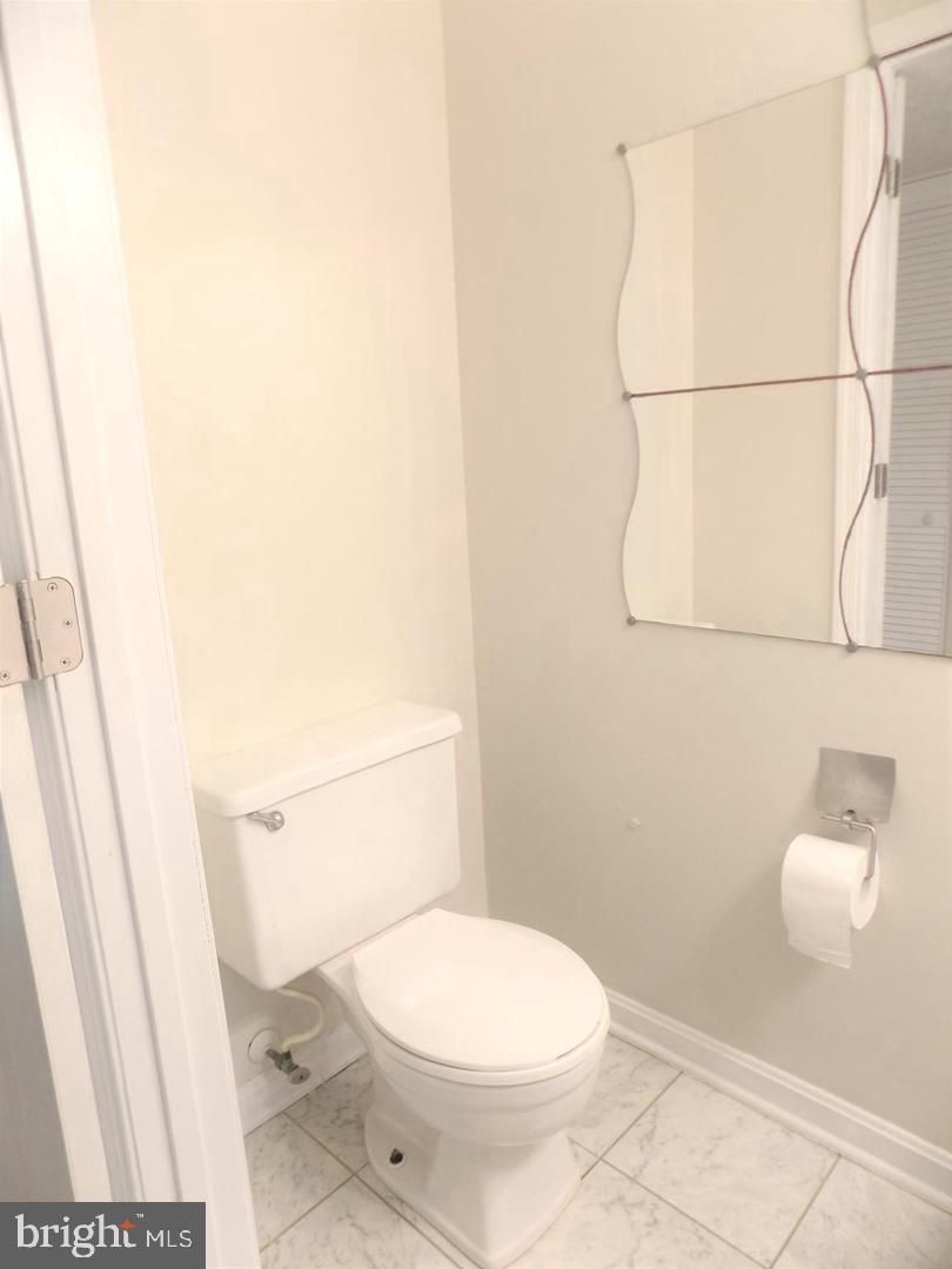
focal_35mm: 23
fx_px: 843
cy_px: 634
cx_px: 476
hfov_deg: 58.9
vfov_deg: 73.9
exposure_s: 1/40
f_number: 3.1
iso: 80
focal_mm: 4
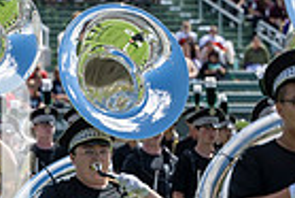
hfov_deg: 5.2
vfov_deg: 3.5
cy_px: 167
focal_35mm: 393
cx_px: -129
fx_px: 3224
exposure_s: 1/1250
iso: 64
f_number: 2.8
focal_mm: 94
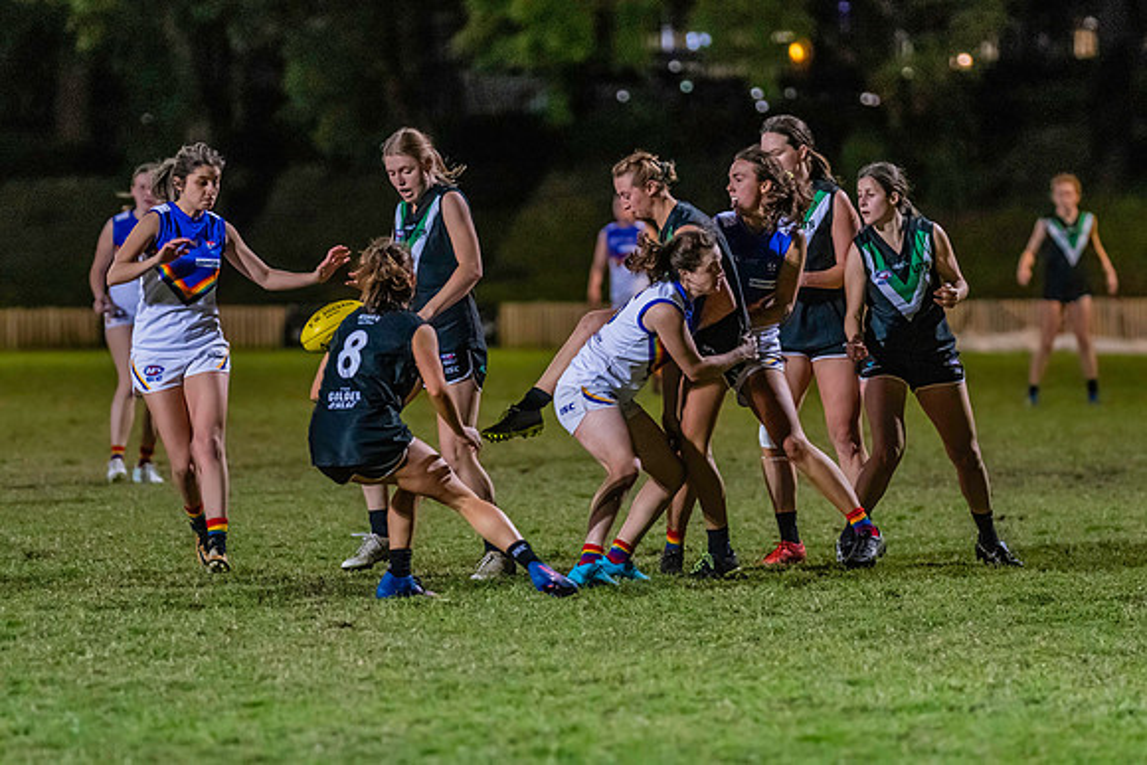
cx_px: 620
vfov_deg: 5.8
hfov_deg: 8.6
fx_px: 7615
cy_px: 407
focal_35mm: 239
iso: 10000
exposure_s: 1/1000
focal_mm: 180
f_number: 2.8
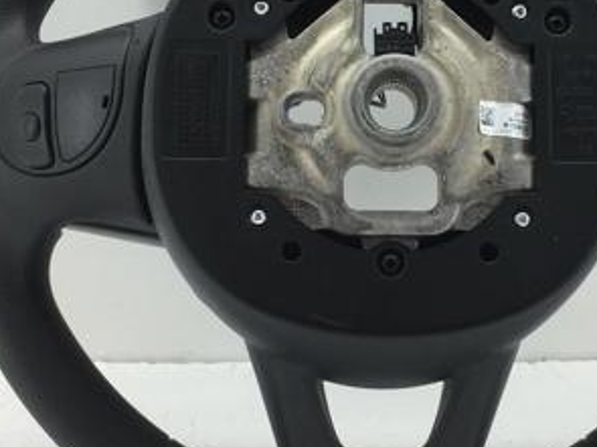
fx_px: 1086
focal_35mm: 63
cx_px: 366
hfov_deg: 30.6
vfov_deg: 23.2
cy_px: 152
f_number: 2.2
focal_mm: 4.15
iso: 25
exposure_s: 1/100
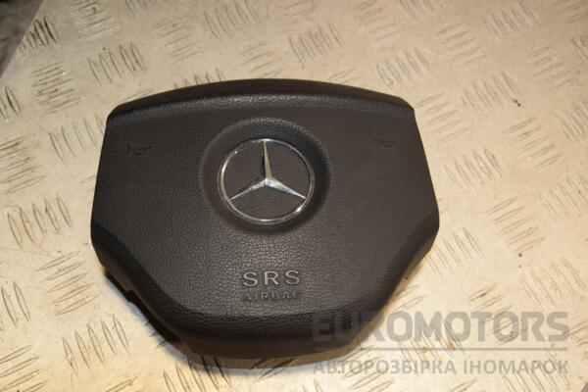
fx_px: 784
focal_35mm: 48
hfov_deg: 41.1
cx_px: 294
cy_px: 196
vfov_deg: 28.1
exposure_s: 1/200
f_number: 7.1
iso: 800
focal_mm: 32
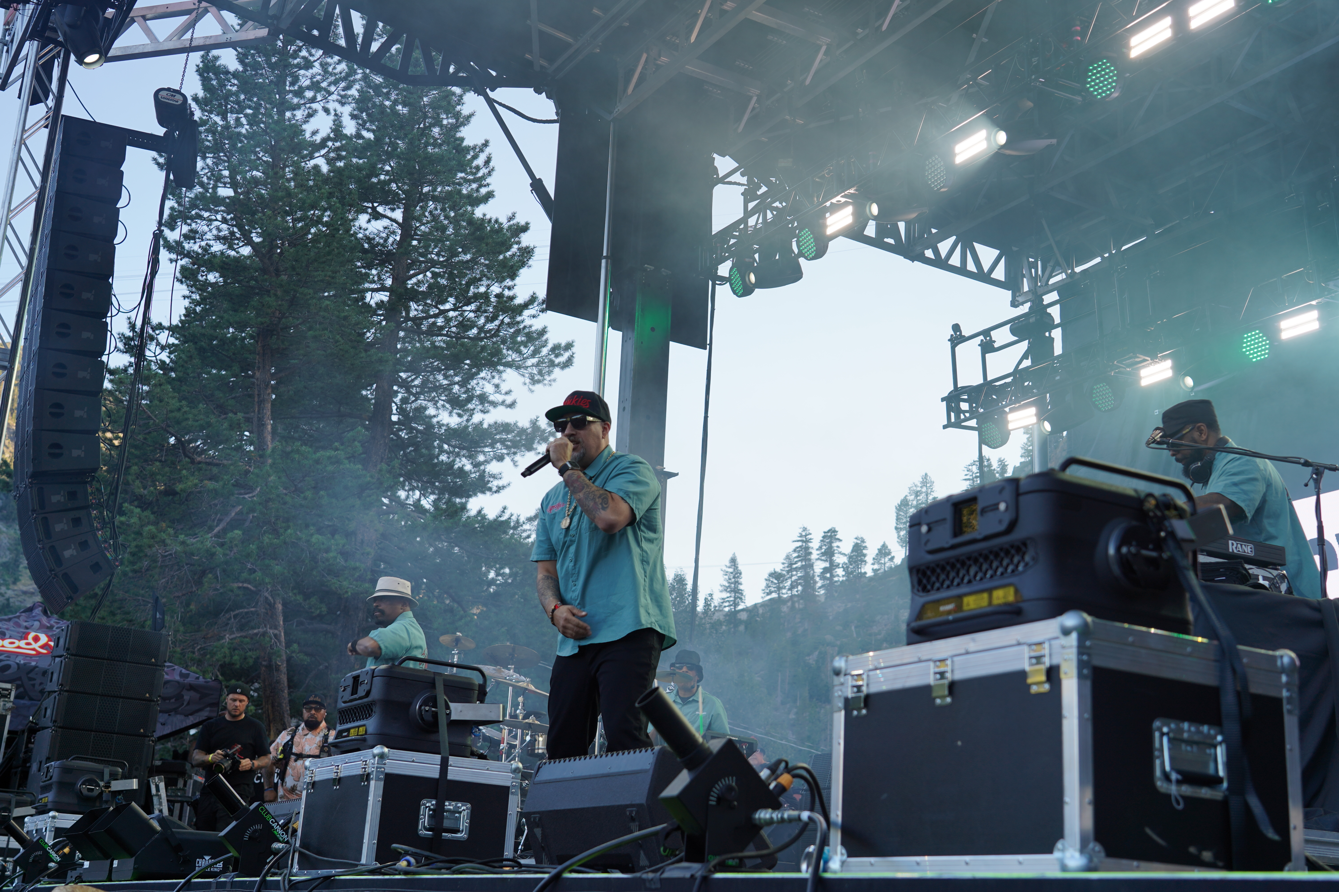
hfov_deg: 46.4
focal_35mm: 42
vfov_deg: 31.9
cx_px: 670
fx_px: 1562
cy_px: 446
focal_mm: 42
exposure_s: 1/100
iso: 100
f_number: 5
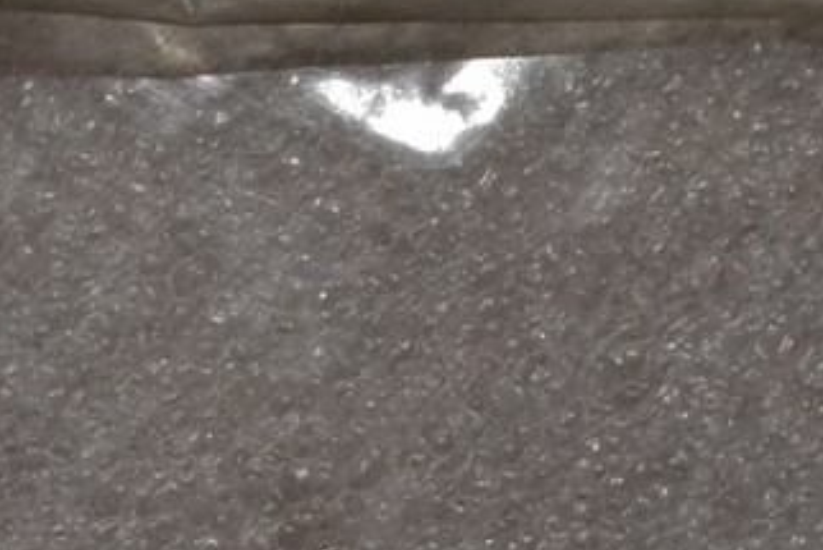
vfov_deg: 9.0
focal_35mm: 151
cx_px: -61
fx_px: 3453
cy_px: -110
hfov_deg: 13.3
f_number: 4
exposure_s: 1/60
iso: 2200
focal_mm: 24
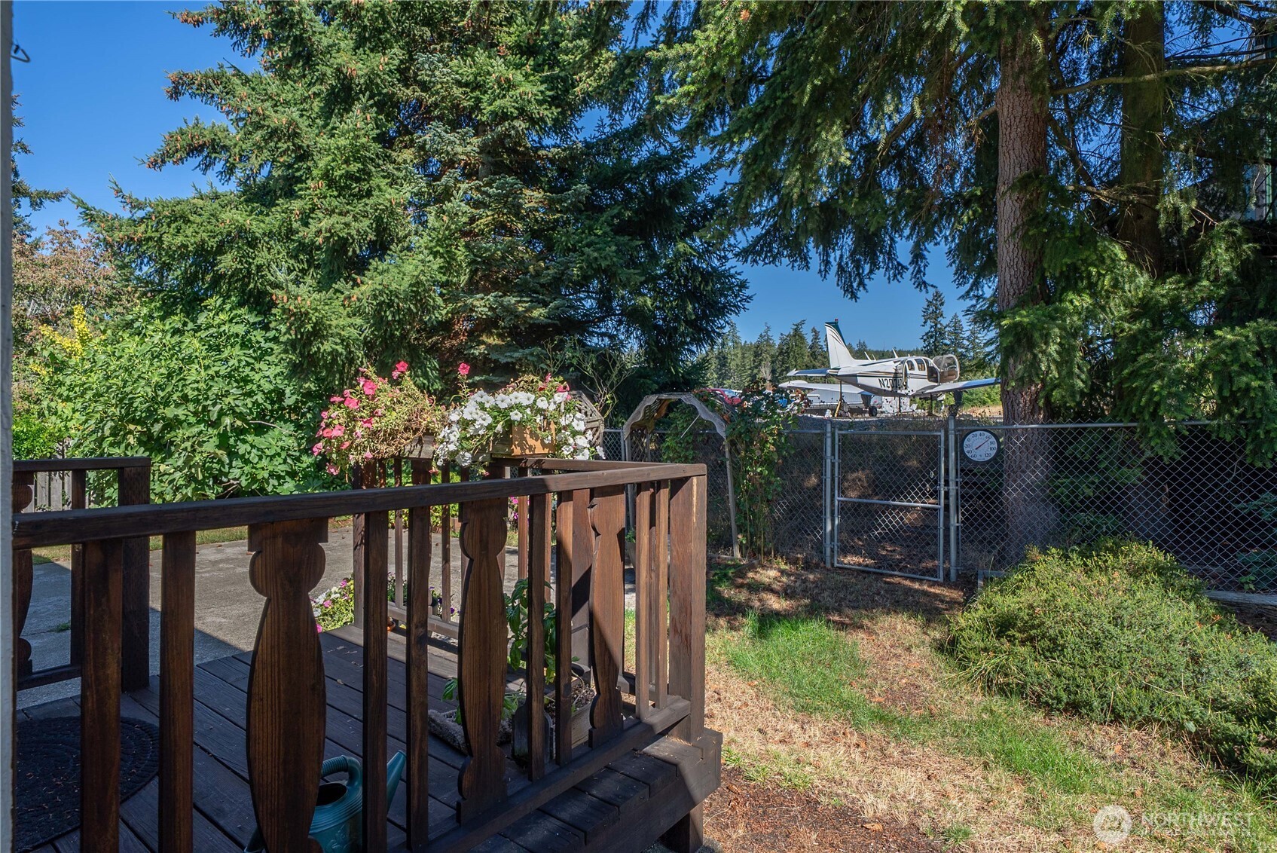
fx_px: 639
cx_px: 638
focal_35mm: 18
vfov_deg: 67.4
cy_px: 426
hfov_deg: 90.0
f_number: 7.1
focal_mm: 18
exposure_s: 1/200
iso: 80
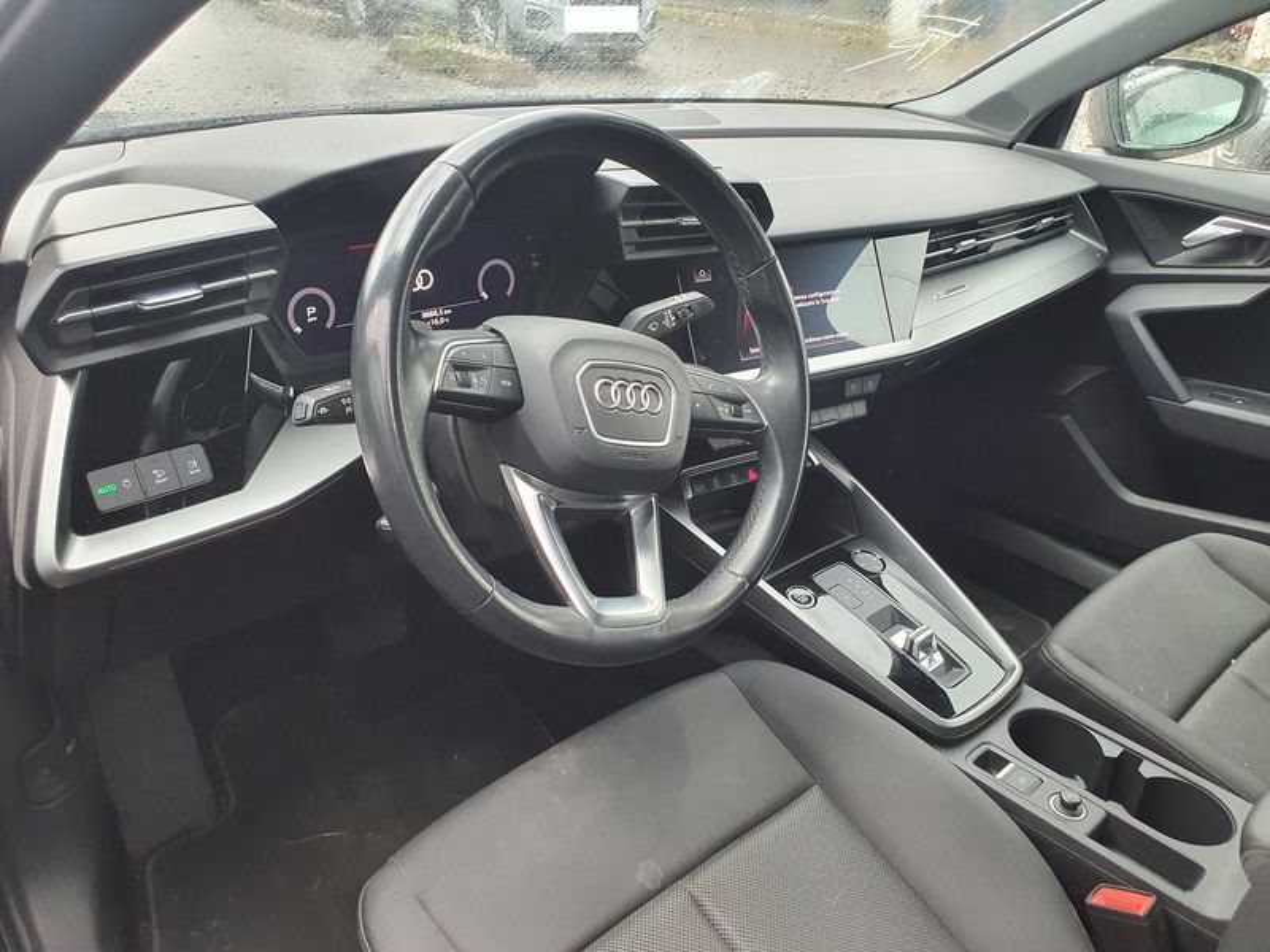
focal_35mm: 26
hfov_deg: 67.3
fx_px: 954
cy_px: 476
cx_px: 635
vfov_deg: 53.1
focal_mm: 4.3
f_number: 2.4
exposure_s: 1/100
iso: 320
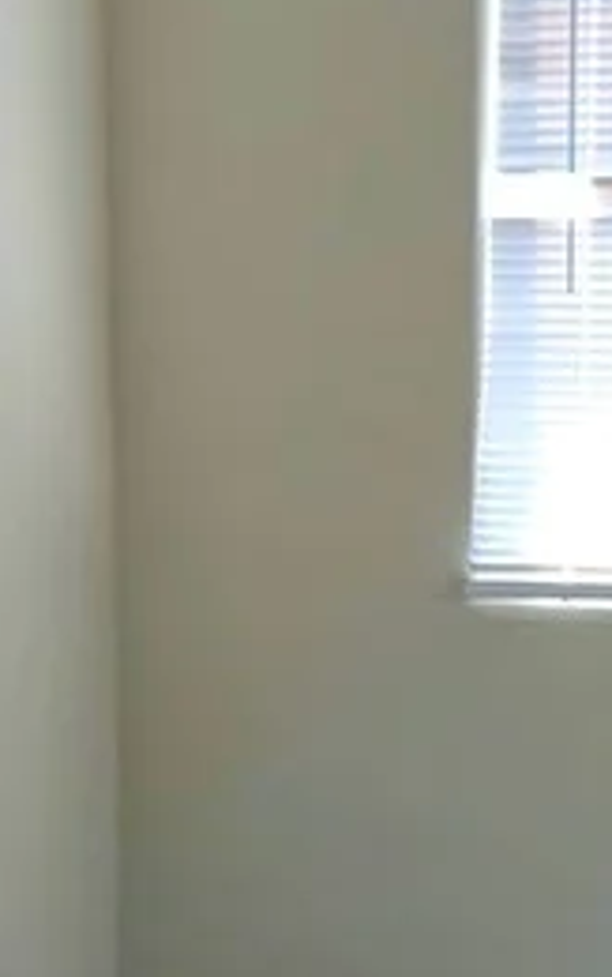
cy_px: 564
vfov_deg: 21.6
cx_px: 432
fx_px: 2556
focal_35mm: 96
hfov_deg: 13.6
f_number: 1.7
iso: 125
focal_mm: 6.3
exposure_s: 1/370
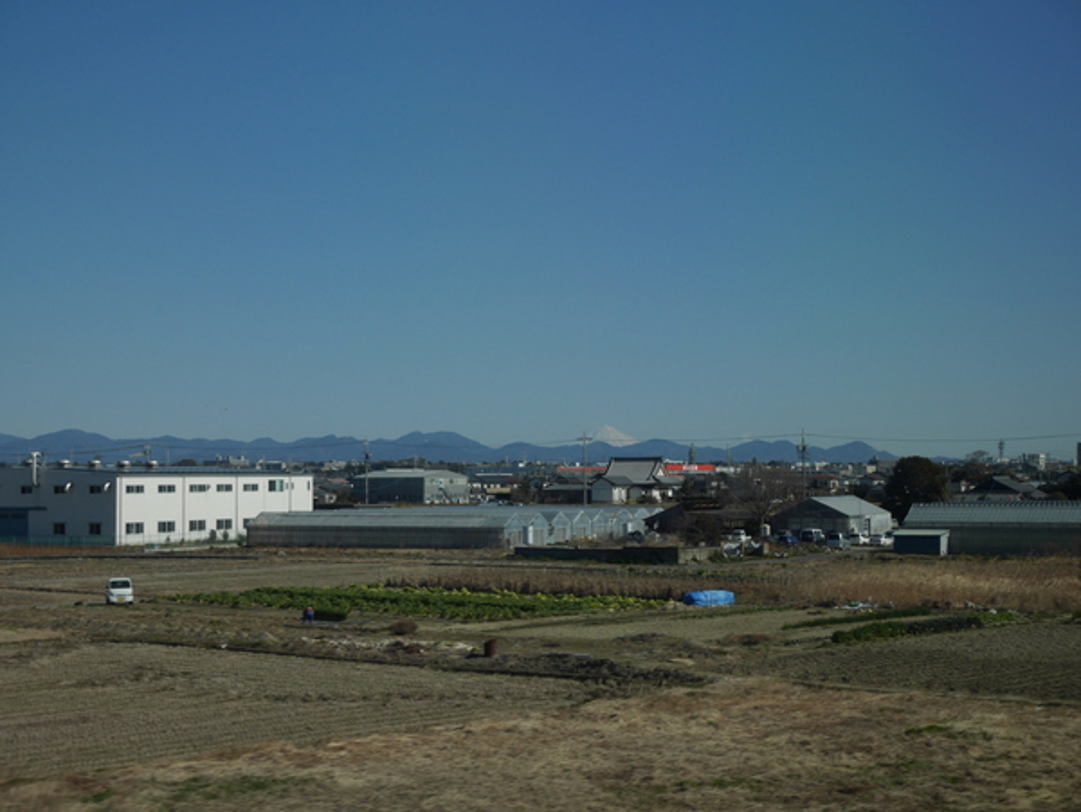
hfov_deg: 30.2
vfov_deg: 23.0
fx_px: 2000
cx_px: 540
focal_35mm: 64
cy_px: 406
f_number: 9
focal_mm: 32
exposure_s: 1/400
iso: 200
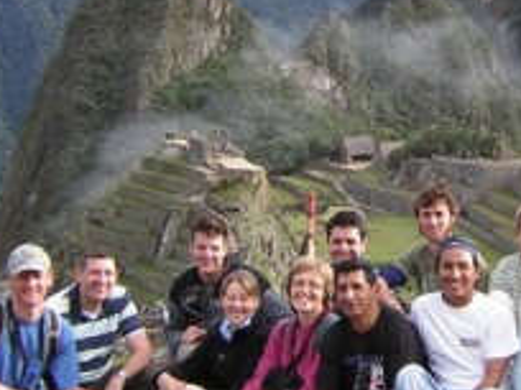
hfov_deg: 24.6
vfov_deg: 18.5
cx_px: 329
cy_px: 69
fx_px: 1189
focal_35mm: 79
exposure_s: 1/228
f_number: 2.6
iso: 50
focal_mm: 4.7
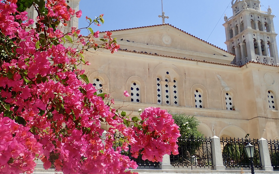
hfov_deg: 46.2
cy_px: 70
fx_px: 327
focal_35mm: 43
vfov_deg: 29.8
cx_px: 141
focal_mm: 7.34
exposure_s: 1/1000
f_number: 4
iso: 100
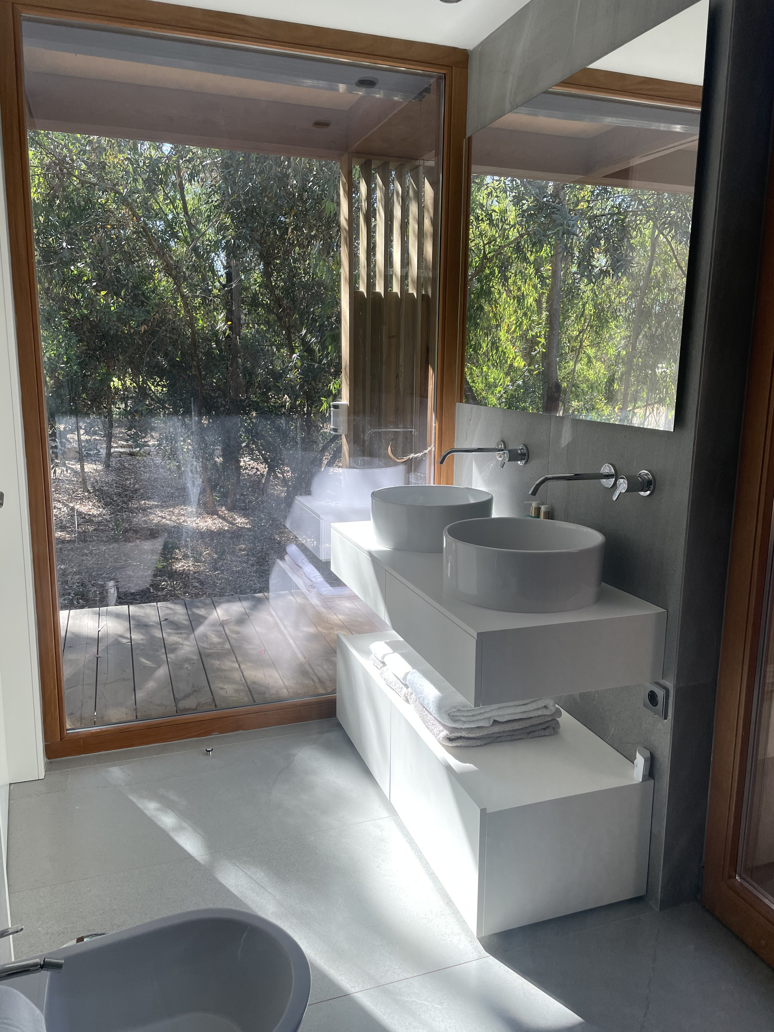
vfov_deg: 67.3
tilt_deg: -9.9
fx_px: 775
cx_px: 387
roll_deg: -0.4
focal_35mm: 26
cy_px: 516
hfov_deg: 53.1
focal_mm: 4.2
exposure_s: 1/211
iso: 32
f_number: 1.6
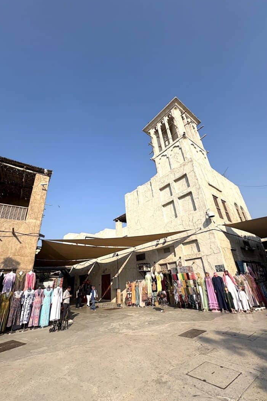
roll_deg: +3.8
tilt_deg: +26.8
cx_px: 127
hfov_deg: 77.3
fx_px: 167
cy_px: 203
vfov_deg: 100.4
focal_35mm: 15
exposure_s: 1/2770
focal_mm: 2.22
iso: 50
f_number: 2.2
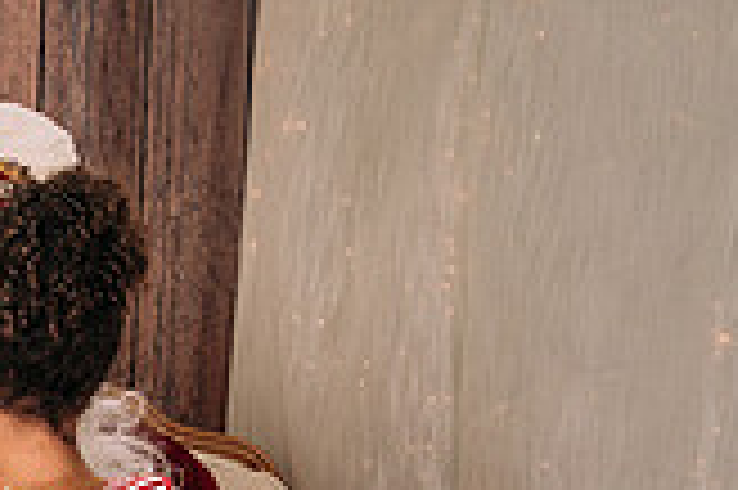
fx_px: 2683
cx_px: -435
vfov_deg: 10.1
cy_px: 750
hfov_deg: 14.4
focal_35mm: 131
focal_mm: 35
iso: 100
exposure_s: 1/100
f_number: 5.6
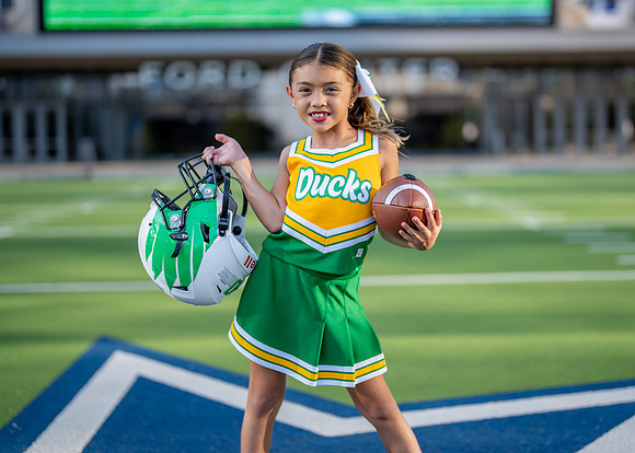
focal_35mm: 63
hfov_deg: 31.3
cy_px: 203
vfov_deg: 22.7
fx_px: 1131
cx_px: 358
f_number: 1.2
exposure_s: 1/3200
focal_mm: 50
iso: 100
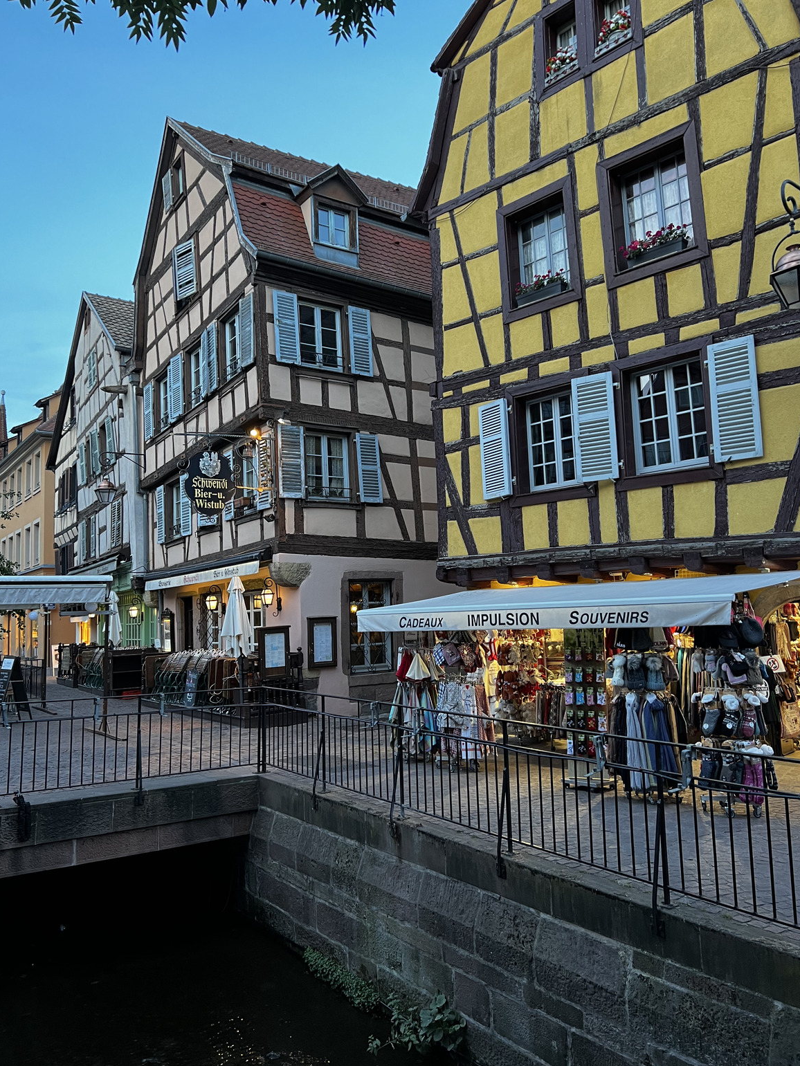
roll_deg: +2.1
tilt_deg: +5.6
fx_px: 832
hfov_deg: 51.4
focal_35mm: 27
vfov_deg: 65.3
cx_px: 390
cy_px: 515
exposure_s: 1/50
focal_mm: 5.7
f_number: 1.5
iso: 125
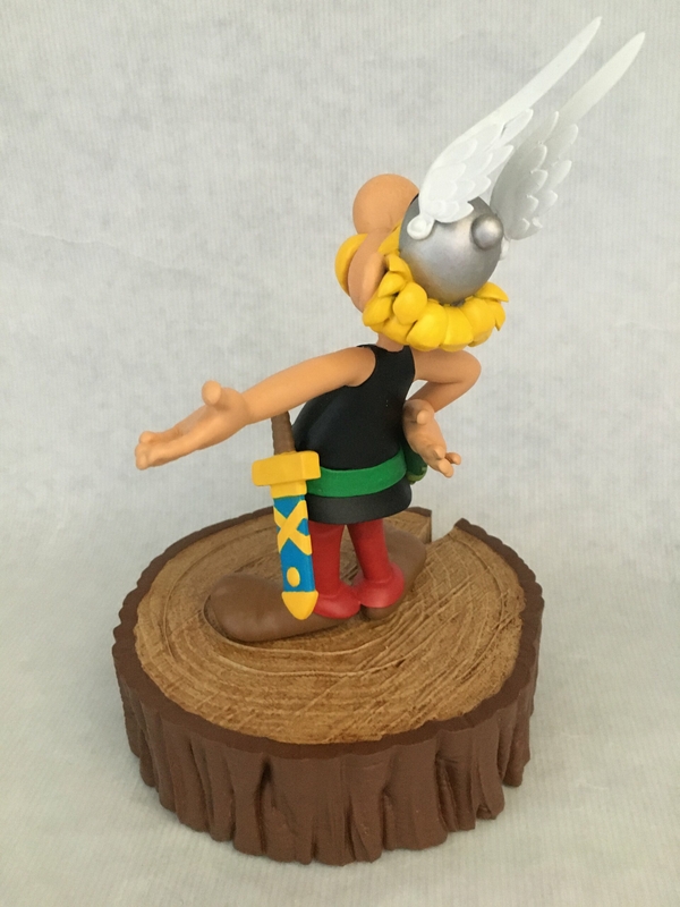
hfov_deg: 48.2
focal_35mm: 29
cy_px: 454
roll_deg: +1.3
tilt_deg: -24.9
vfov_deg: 61.7
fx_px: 760
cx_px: 340
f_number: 2.2
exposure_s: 1/17
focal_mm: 4.15
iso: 320
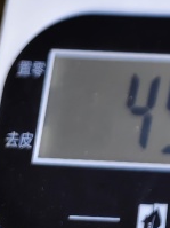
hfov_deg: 10.3
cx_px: 371
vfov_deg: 12.4
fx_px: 846
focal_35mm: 129
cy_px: -300
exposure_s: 1/100
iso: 139
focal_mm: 5.56
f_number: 1.88
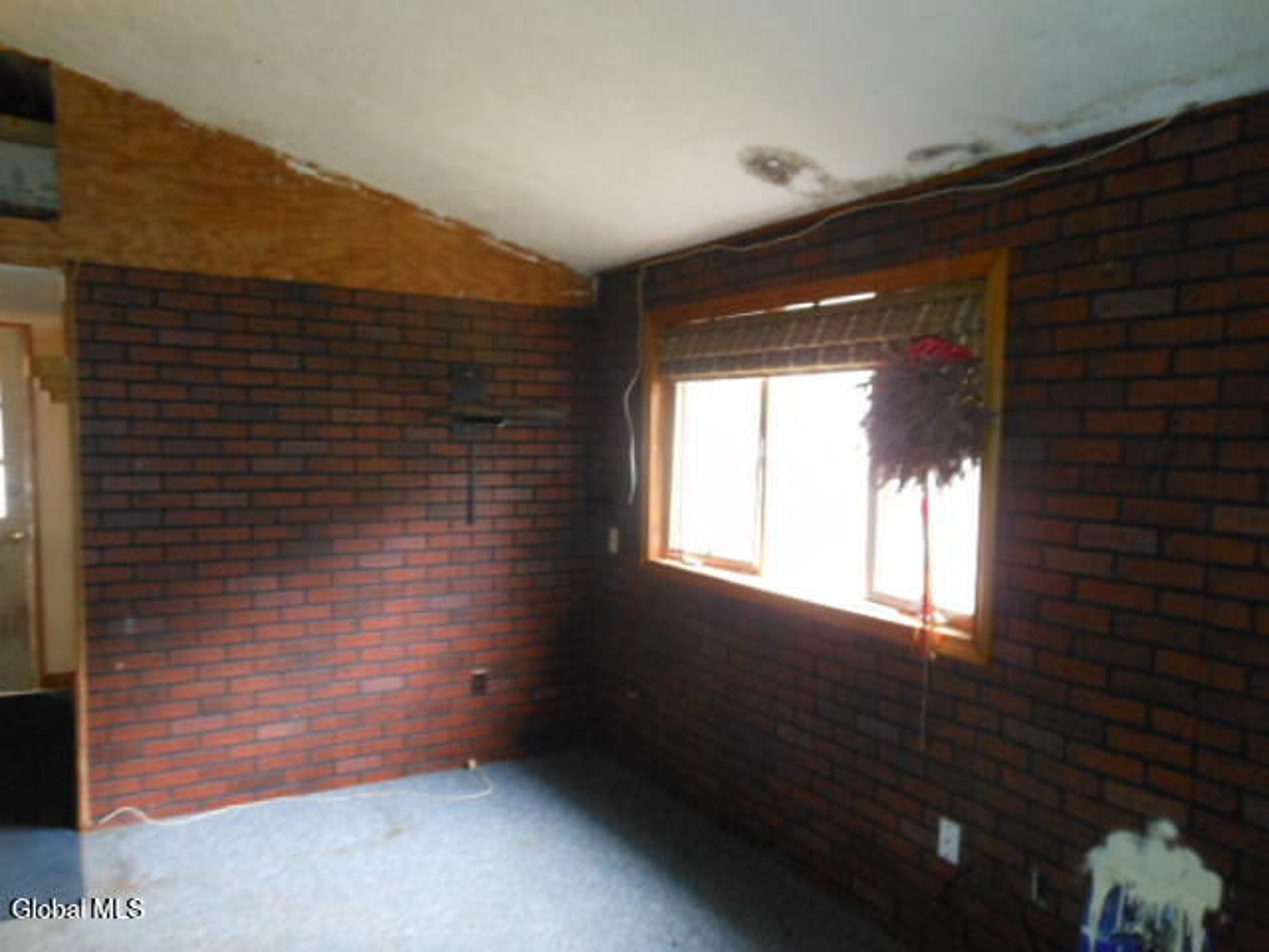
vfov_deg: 54.9
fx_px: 916
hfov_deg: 69.4
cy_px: 476
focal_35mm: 25
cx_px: 634
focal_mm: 4.5
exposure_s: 1/5
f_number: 3.2
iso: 400
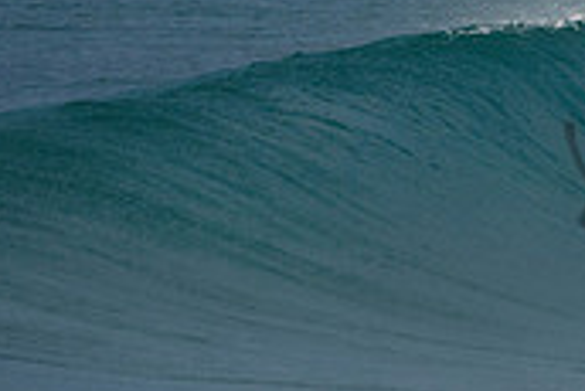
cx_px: 915
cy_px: 144
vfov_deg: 0.5
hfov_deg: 0.8
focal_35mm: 2524
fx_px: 41049
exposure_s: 1/2000
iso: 320
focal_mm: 500
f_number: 5.6
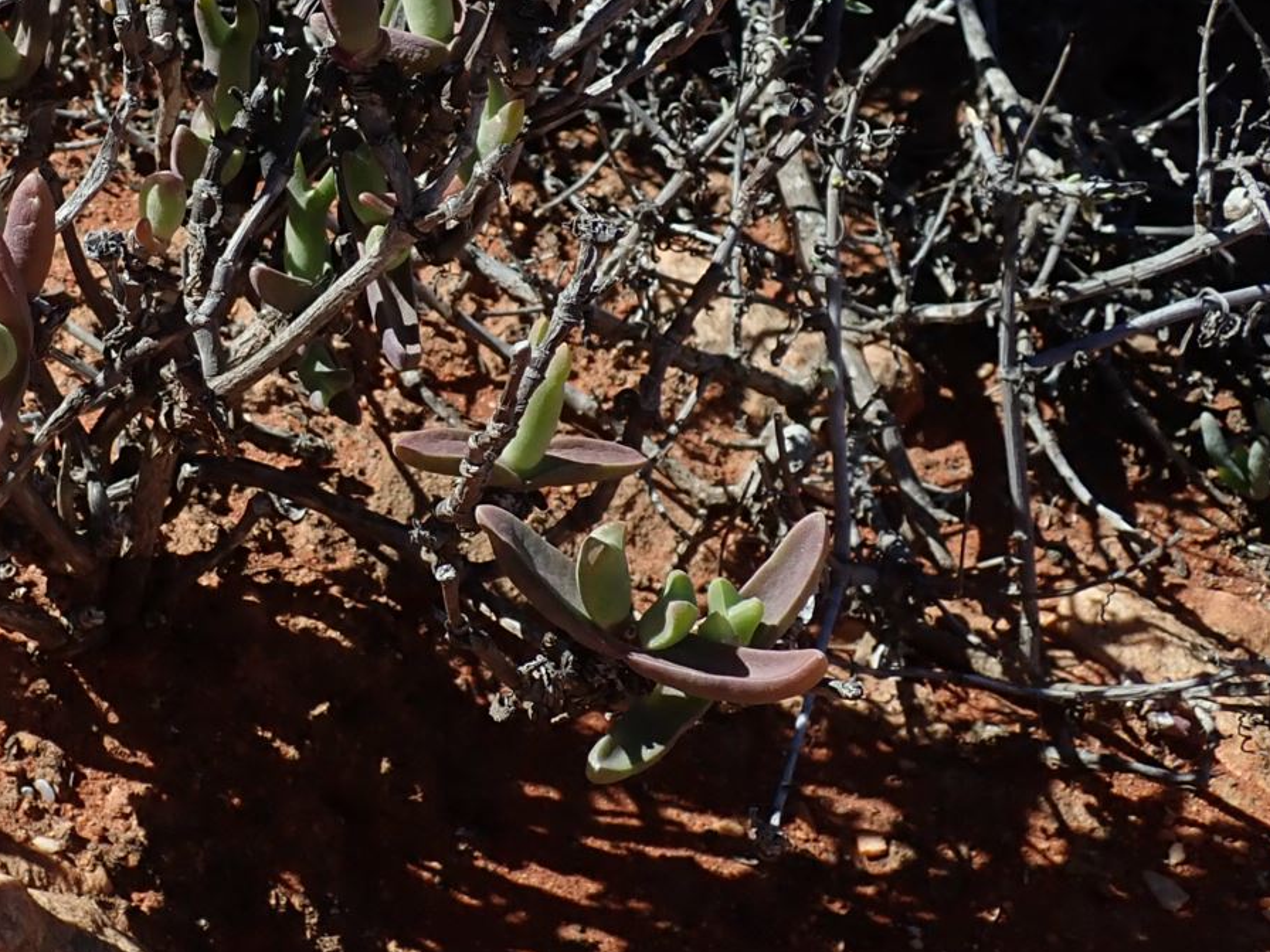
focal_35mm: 67
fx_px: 2458
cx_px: 28
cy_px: 323
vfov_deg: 21.9
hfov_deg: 27.5
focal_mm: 5.5
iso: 100
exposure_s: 1/125
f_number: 9
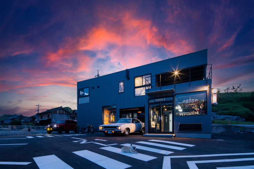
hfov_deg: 93.3
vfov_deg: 70.5
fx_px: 120
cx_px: 127
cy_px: 84
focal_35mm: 17
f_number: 13
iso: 100
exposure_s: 2
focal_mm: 17
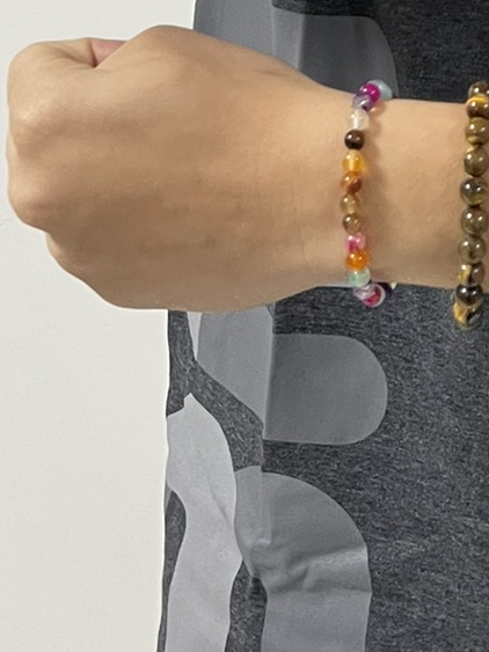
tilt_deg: -8.1
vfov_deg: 19.5
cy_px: -246
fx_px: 1715
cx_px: 587
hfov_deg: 15.6
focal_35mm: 91
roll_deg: -0.9
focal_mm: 5.1
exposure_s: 1/60
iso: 250
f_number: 1.6
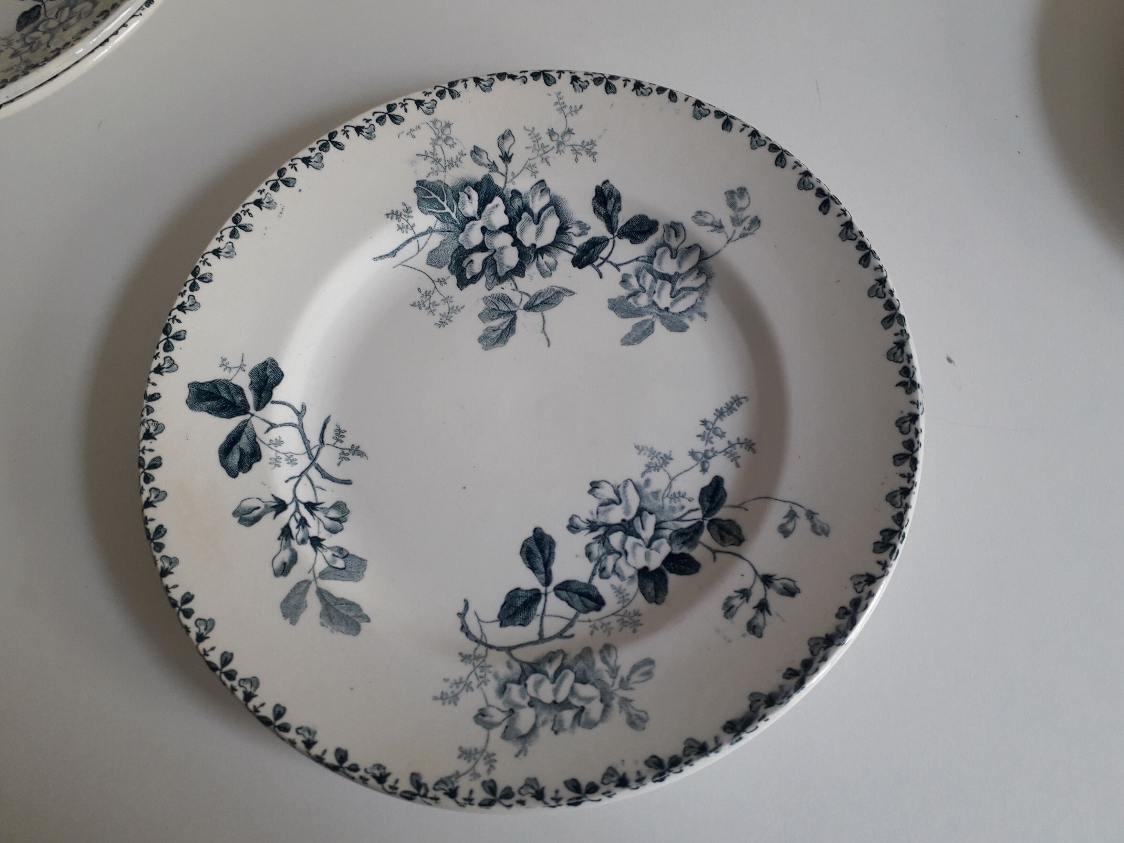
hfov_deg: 65.3
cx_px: 562
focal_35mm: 27
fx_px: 877
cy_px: 422
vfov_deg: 51.4
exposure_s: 1/50
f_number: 1.9
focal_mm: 3.6
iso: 50
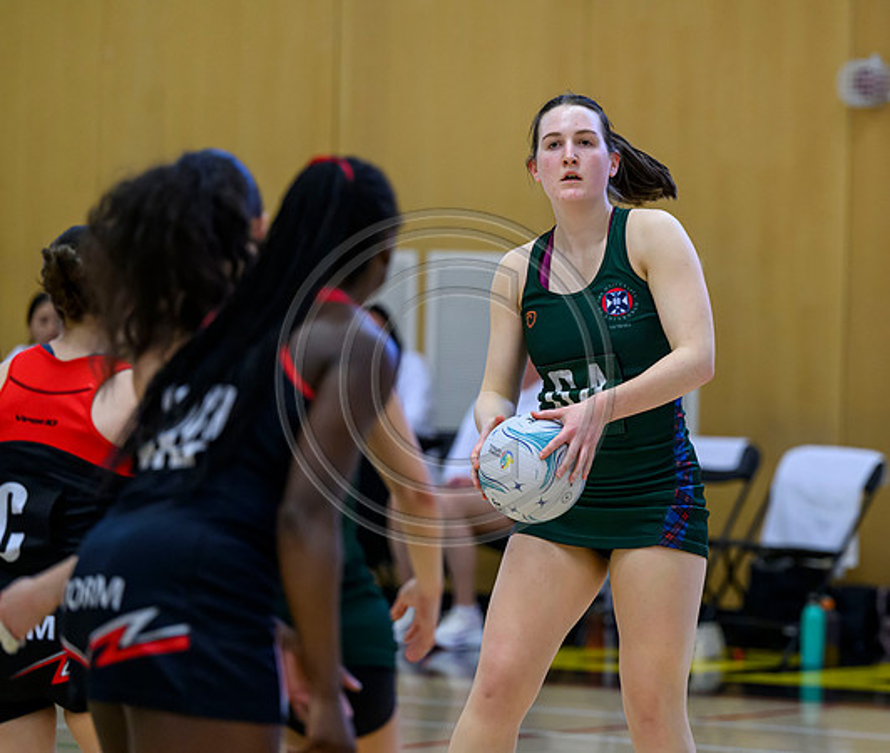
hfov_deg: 8.4
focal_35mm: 224
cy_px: 332
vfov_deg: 7.1
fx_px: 6030
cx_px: 630
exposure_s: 1/1000
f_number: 3.2
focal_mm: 170
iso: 4000
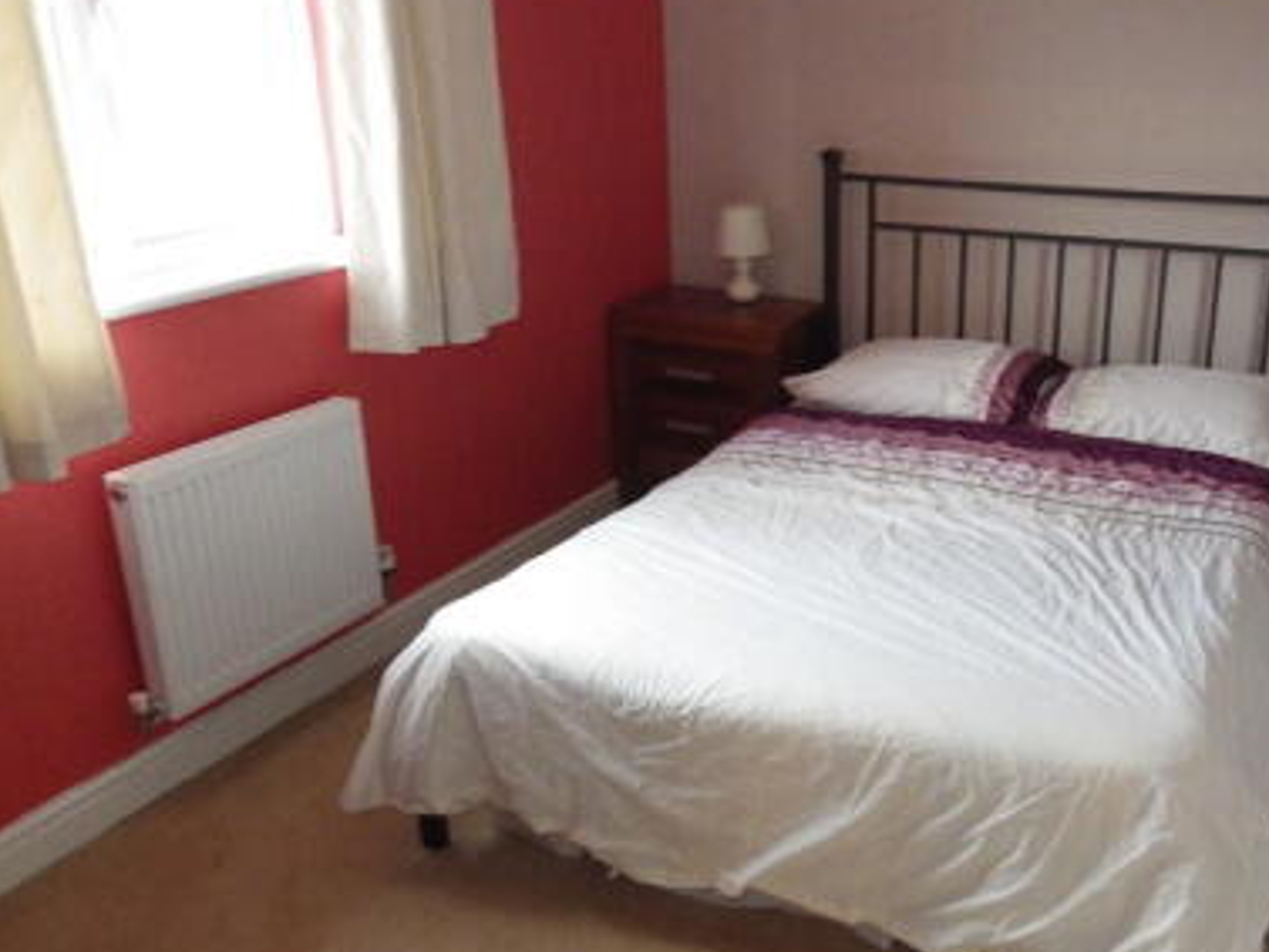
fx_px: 1247
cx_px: 813
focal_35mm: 34
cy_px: 526
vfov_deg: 41.8
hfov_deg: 53.2
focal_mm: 4
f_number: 3.1
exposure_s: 1/45
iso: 500
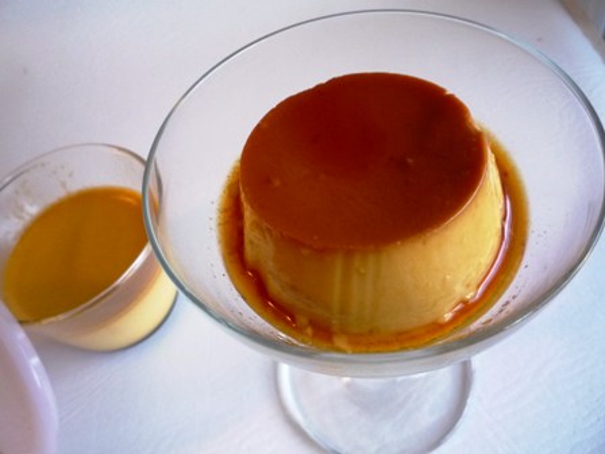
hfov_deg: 60.0
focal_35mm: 30
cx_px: 302
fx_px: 524
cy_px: 227
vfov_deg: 46.8
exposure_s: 1/15
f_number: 3.3
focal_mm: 5.2
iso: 400
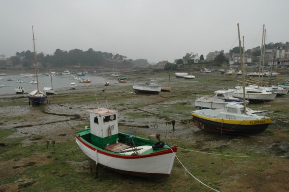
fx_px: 217
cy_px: 96
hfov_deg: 67.4
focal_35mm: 27
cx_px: 144
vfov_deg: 47.8
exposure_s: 1/160
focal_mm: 18
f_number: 6.3
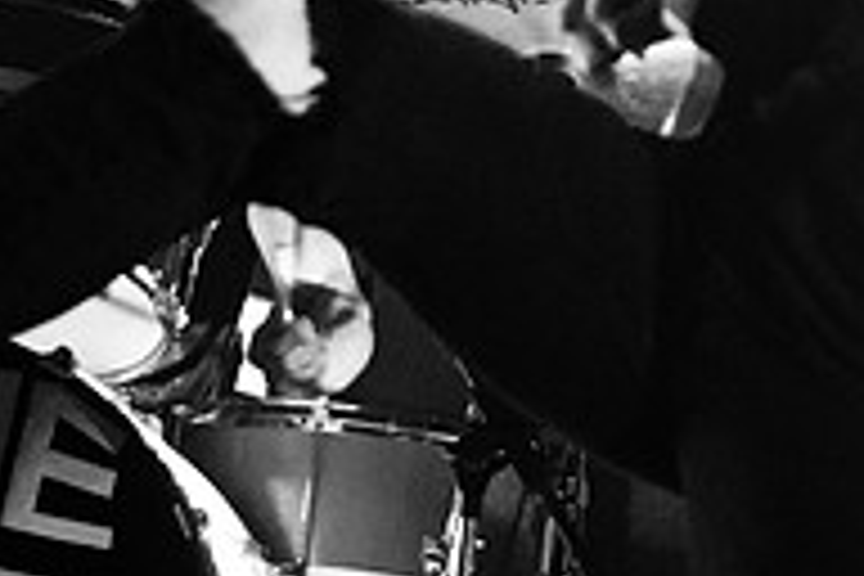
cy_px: -83
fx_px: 3264
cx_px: 567
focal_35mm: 136
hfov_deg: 15.1
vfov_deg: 10.0
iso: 1000
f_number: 1.8
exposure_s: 1/200
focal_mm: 30
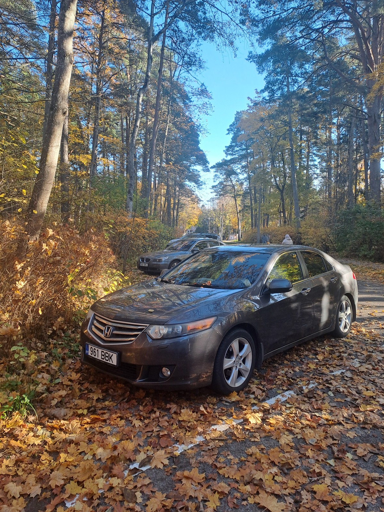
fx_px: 370
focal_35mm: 25
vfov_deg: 69.4
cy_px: 256
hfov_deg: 54.9
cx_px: 192
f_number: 1.8
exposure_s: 1/170
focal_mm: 4.65
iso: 32
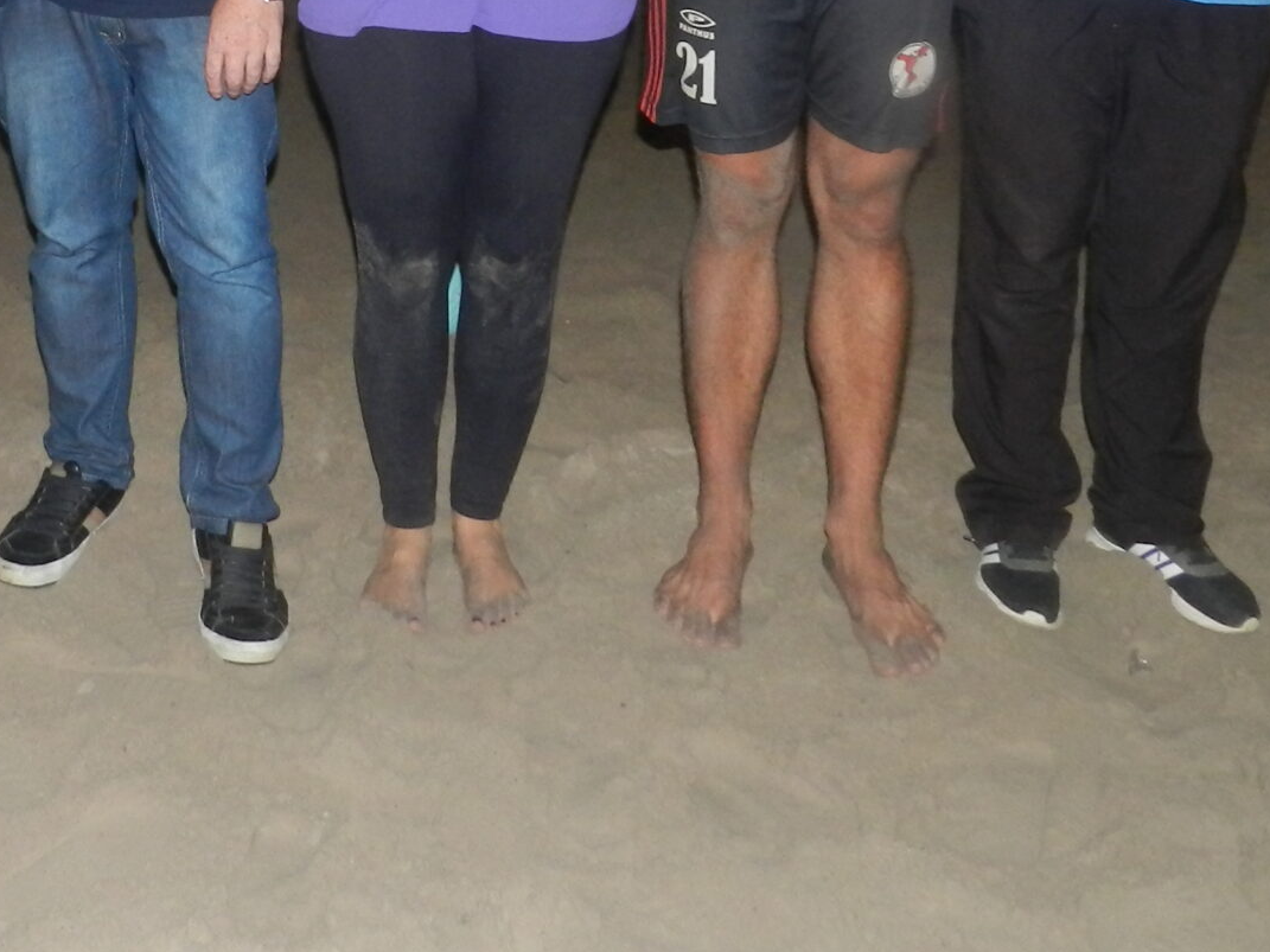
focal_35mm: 55
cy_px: -116
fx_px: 2018
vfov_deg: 24.6
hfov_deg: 33.2
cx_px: 138
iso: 360
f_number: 3.4
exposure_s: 1/30
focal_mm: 4
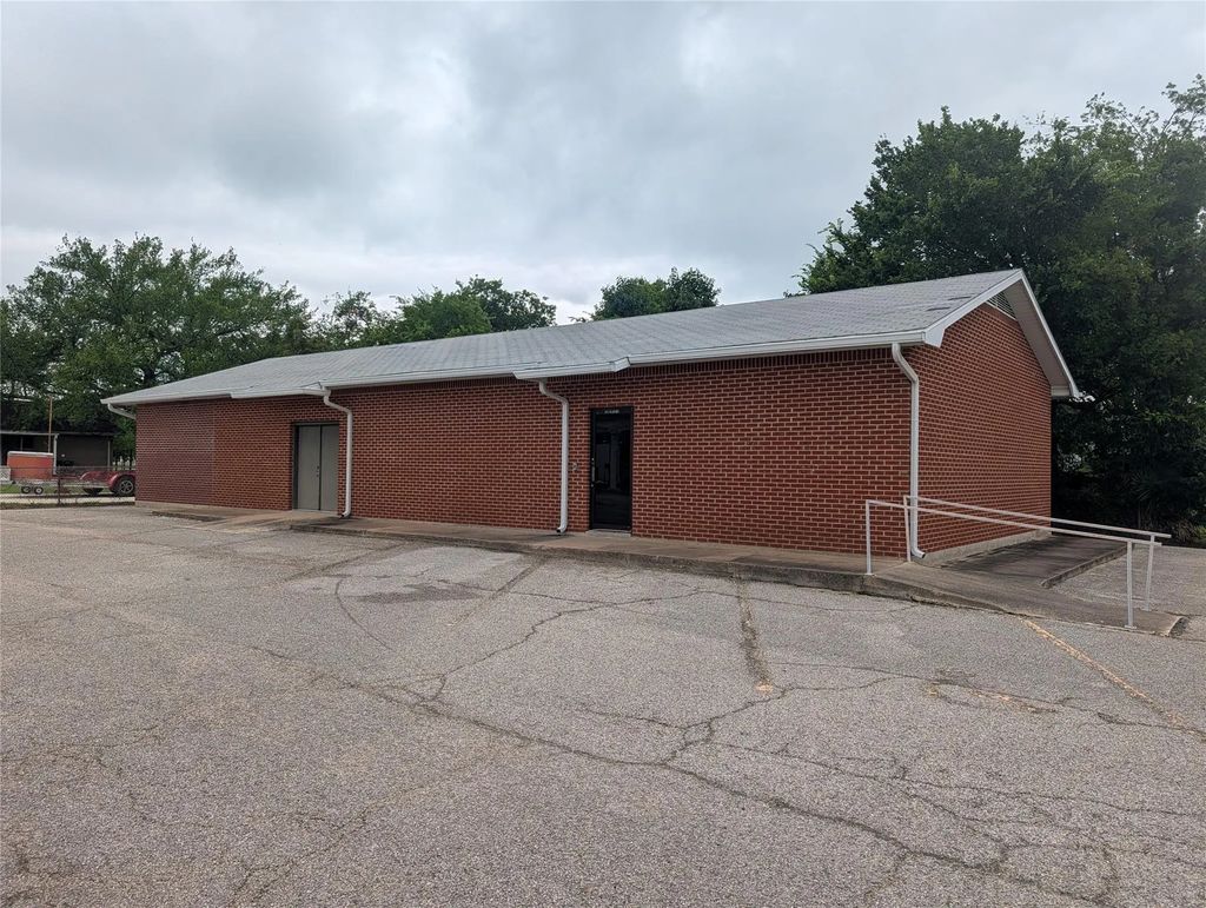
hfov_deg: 71.5
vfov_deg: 56.9
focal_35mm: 24
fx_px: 837
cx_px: 603
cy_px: 454
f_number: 1.68
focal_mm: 6.9
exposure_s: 1/3155
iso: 19
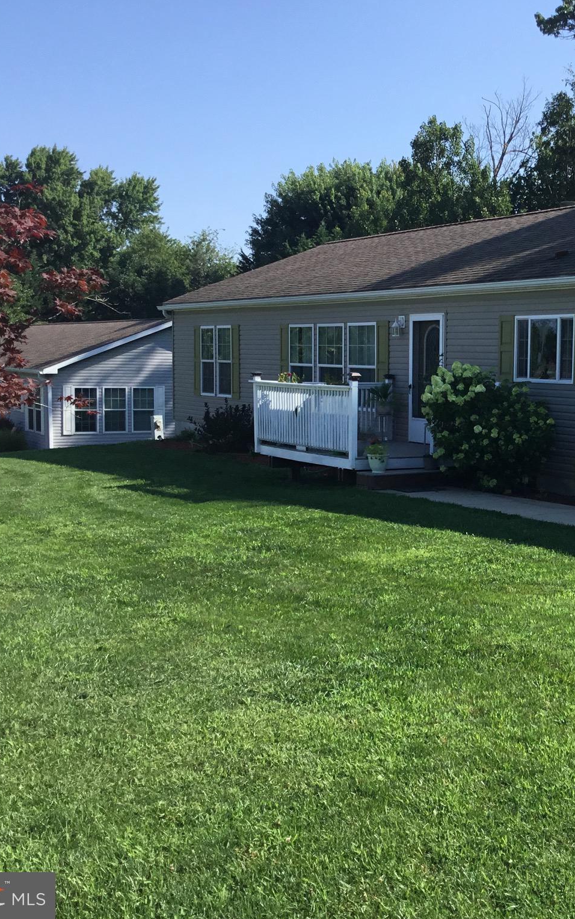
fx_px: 1103
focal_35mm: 44
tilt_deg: -4.3
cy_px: 460
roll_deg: -1.9
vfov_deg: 45.3
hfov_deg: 28.1
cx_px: 521
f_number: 2.4
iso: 25
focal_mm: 3.3
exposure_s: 1/831
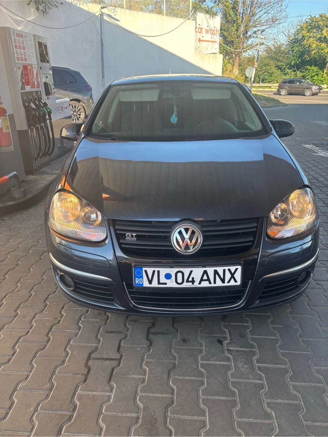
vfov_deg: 67.3
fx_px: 329
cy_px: 218
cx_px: 164
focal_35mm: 26
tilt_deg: -22.2
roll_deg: -0.4
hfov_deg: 53.0
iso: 50
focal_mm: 5.96
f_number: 1.6
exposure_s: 1/277
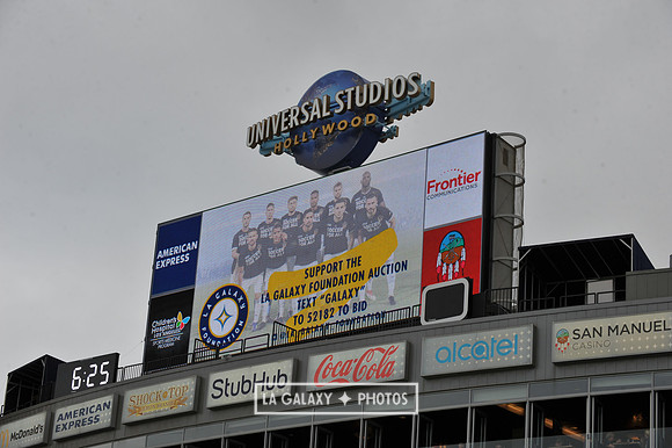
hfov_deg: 22.6
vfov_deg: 15.2
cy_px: 224
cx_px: 336
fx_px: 1679
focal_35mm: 90
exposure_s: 1/320
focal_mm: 90
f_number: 9
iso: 400
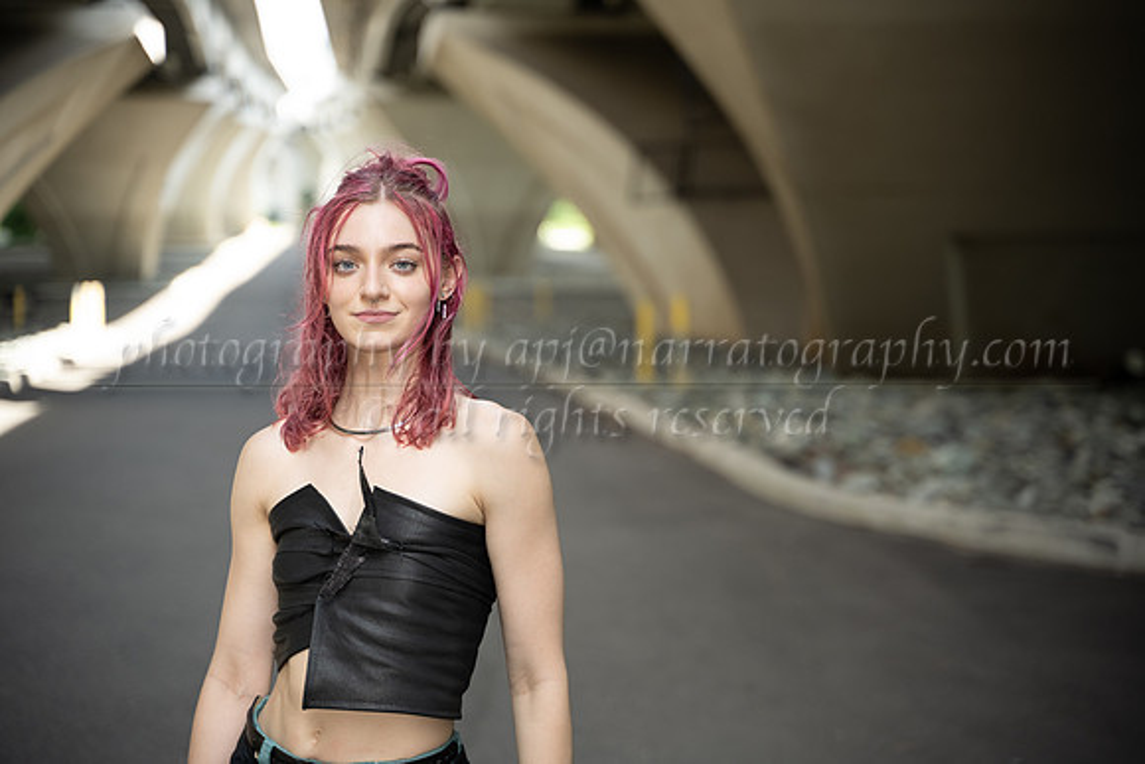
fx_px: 2386
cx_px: 572
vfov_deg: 18.2
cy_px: 382
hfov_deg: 27.0
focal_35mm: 75
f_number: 2.8
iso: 400
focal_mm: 75
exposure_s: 1/500
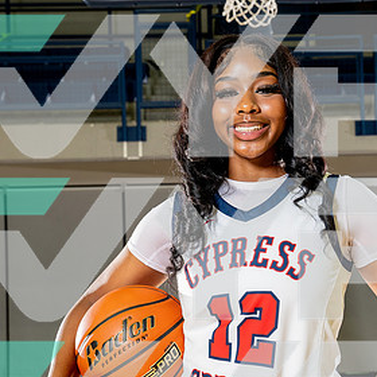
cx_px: 272
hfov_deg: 21.3
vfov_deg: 21.3
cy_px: 250
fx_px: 998
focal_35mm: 81
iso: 640
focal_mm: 46
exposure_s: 1/250
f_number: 7.1
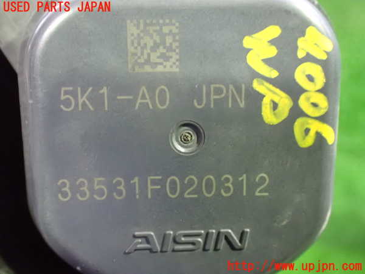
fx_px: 432
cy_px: 137
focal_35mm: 41
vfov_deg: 35.1
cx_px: 182
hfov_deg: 45.8
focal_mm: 7.31
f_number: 2.8
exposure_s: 1/25
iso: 1600
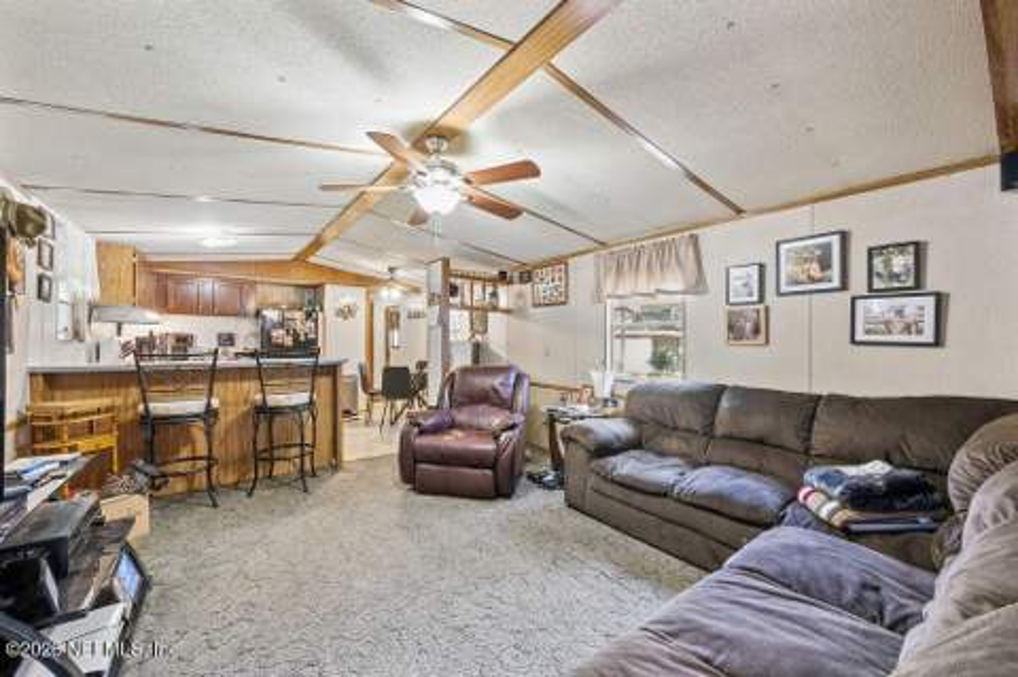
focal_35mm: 14
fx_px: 395
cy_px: 338
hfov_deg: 104.3
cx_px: 509
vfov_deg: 81.1
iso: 400
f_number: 14
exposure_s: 2
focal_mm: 14
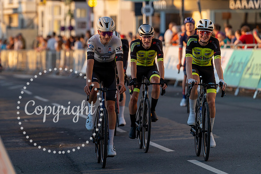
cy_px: 54
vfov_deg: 5.0
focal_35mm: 276
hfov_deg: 7.5
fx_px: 1998
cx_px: 81
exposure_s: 1/1000
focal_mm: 200
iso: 200
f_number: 3.5
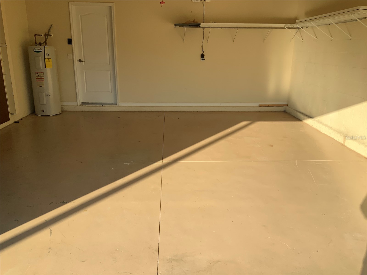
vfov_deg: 48.2
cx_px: 184
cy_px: 138
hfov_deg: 61.7
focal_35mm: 29
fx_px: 307
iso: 16
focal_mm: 3
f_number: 1.8
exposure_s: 1/997
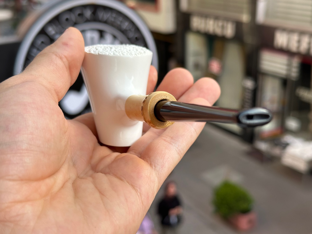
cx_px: 156
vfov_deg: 30.3
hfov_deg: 39.7
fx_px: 433
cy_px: 117
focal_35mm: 48
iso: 64
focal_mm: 6.86
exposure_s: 1/587
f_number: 1.78
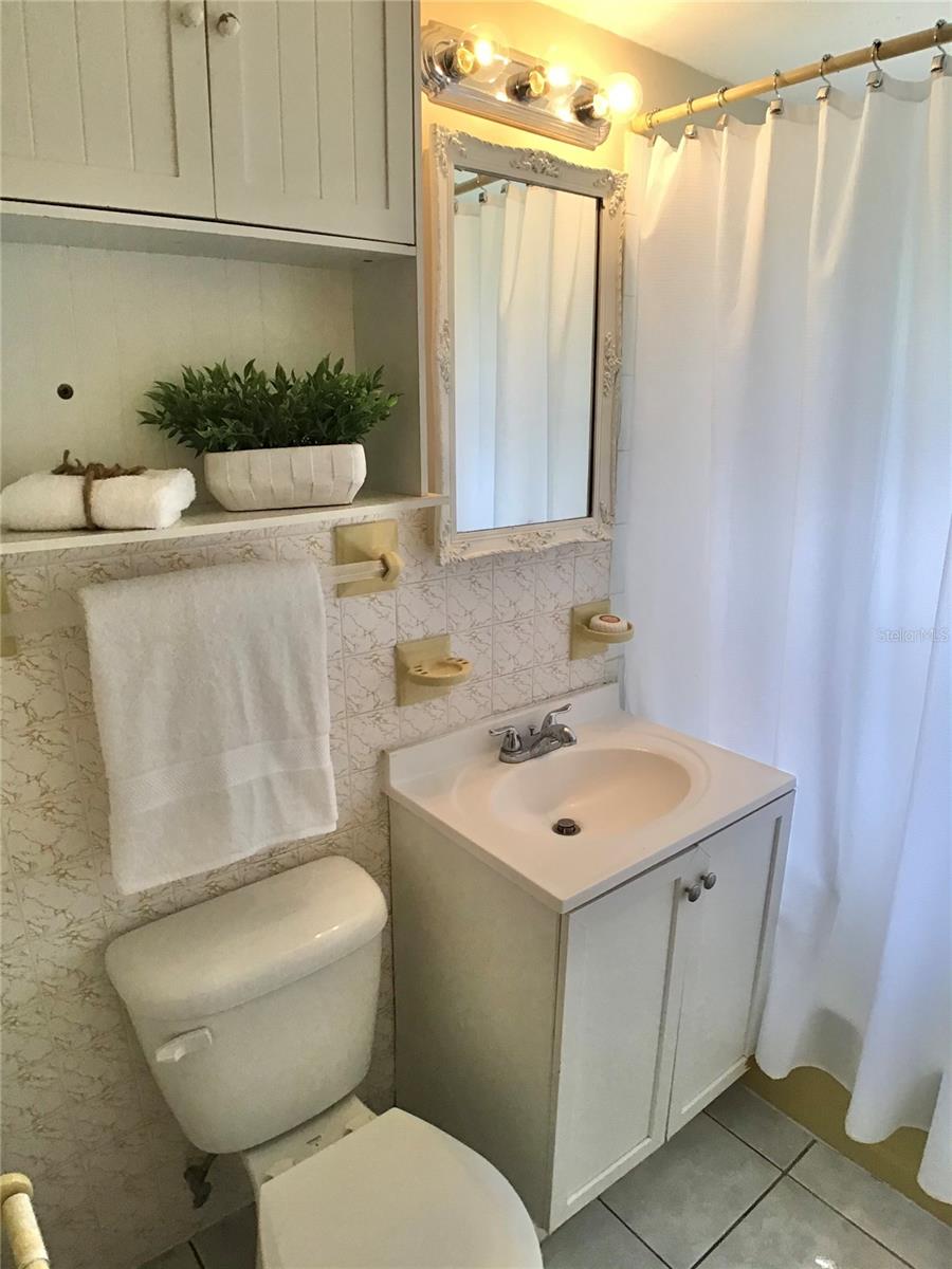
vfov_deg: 58.4
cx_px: 476
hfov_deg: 45.4
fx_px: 1137
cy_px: 634
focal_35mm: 31
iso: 32
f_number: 2.4
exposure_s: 1/30
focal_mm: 3.3
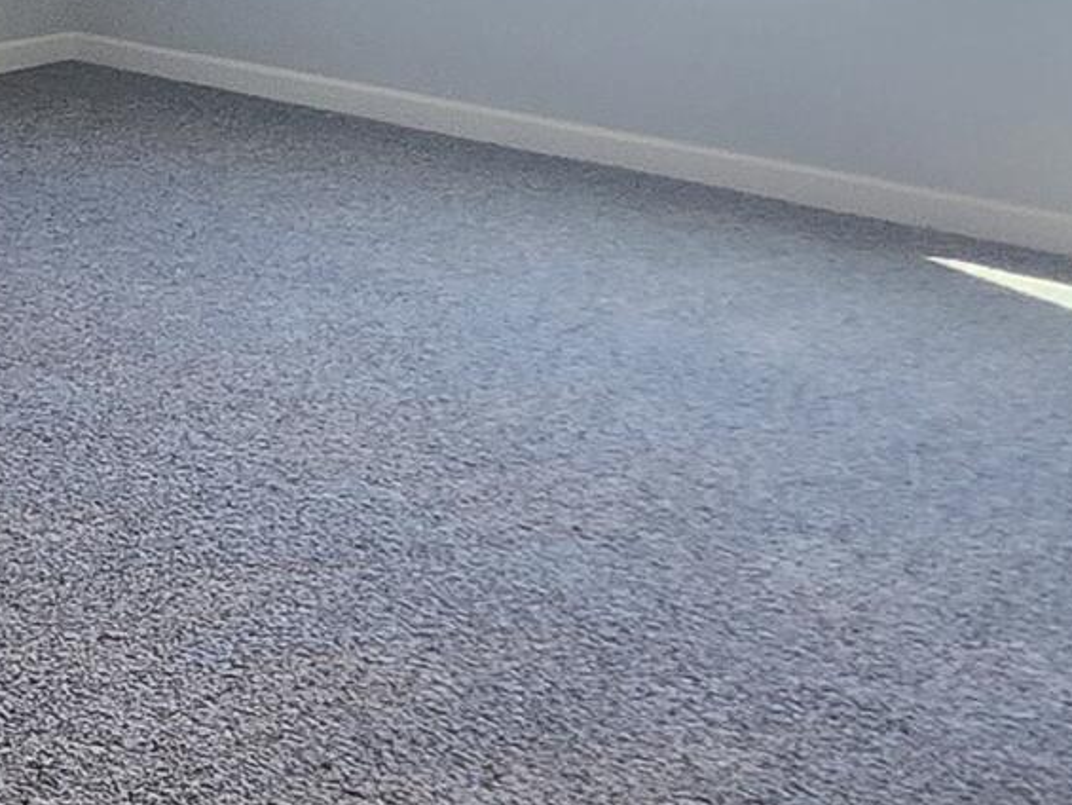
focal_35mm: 69
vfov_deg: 20.9
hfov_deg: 20.5
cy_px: 74
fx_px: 2137
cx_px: -822
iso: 160
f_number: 2.2
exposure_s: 1/60
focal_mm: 1.7
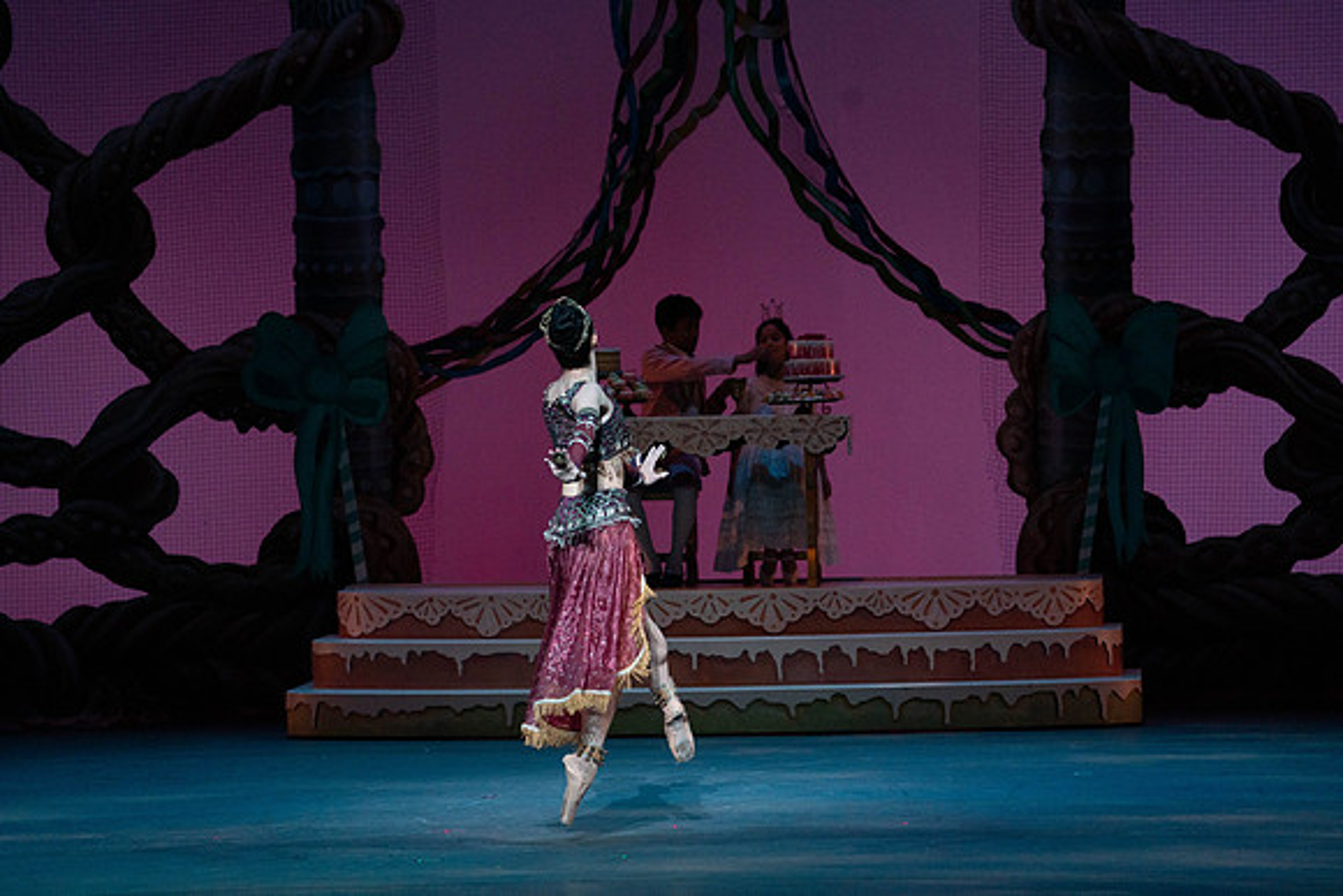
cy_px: 448
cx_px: 672
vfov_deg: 6.9
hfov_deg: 10.3
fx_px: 7463
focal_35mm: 200
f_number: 5.6
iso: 3200
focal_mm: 200
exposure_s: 1/320
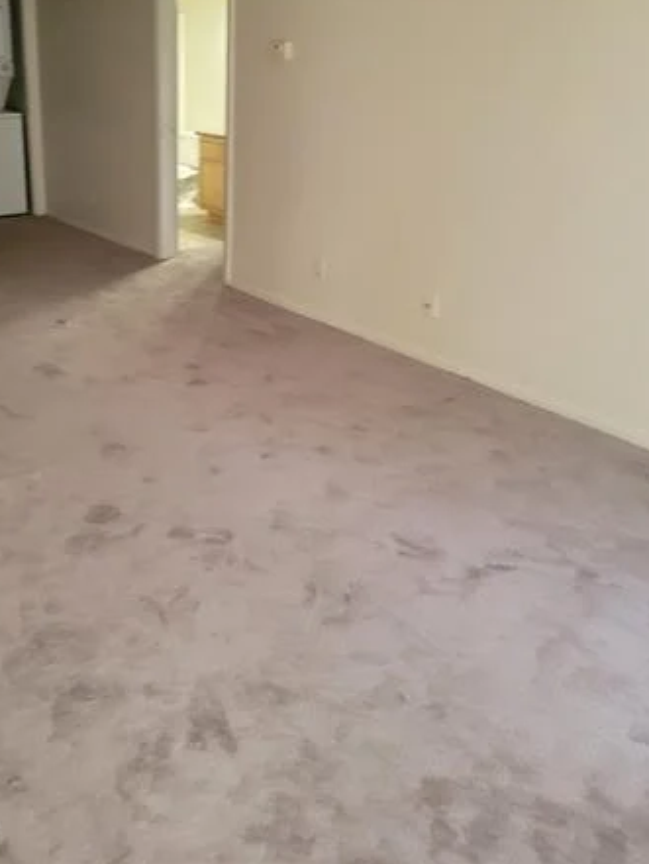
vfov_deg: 52.8
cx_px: 255
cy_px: 280
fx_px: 850
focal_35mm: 34
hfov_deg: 41.6
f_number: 1.8
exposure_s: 1/40
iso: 320
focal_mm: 7
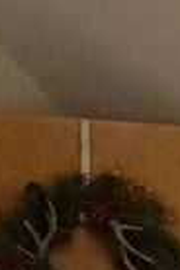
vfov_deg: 14.0
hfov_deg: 6.4
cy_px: 280
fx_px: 1080
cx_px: 852
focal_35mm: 144
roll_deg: +0.5
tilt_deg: -0.7
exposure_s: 1/120
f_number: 2.2
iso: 320
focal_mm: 2.22
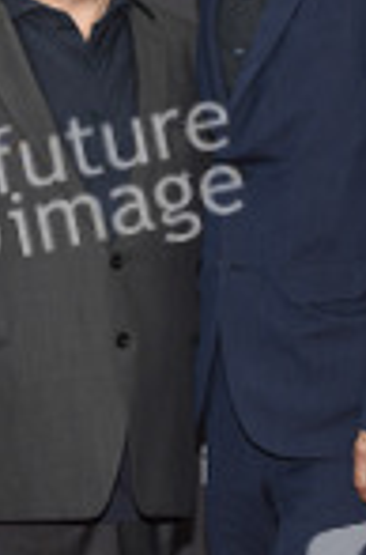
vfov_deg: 10.8
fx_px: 2933
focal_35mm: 191
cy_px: 381
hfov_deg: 7.1
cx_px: 158
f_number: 4
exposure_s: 1/400
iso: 640
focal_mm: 70
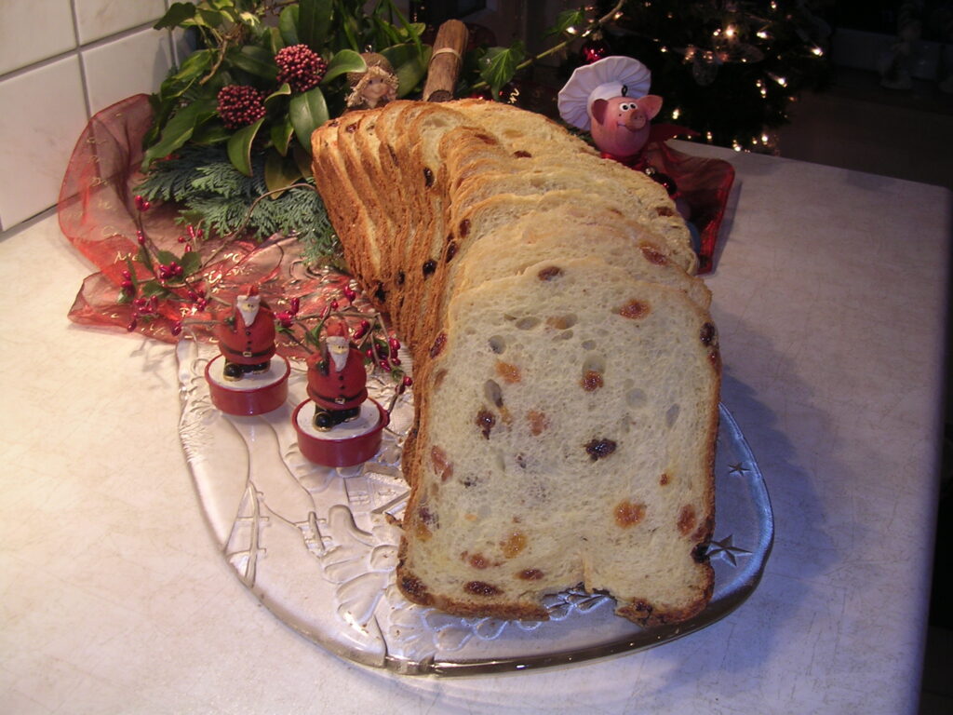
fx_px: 1046
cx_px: 476
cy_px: 358
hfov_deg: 49.0
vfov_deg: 37.7
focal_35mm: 38
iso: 100
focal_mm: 5.8
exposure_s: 1/30
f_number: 2.8
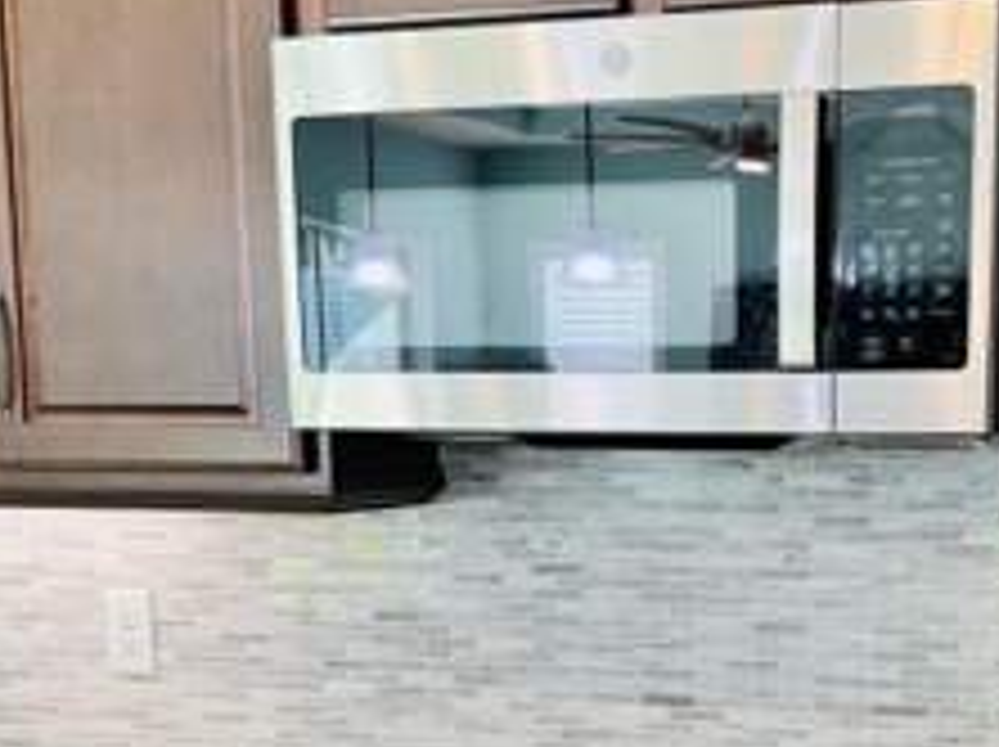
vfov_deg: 27.2
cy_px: 641
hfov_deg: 36.1
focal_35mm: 52
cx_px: 742
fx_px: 1499
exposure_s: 1/120
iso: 160
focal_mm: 6.76
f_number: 1.78
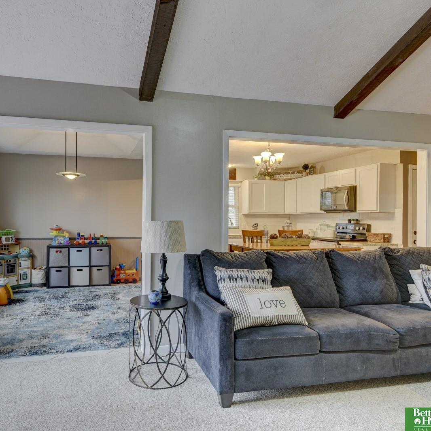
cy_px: 216
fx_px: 324
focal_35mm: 23
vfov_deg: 67.3
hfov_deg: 66.7
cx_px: 174
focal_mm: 18
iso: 400
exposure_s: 1/3.33
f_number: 8
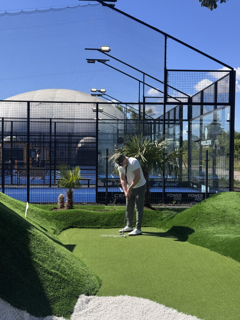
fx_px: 444
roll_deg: -0.7
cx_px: 120
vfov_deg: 39.7
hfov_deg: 30.3
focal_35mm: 48
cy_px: 160
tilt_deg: -0.1
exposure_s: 1/4608
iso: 64
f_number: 1.78
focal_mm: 6.76
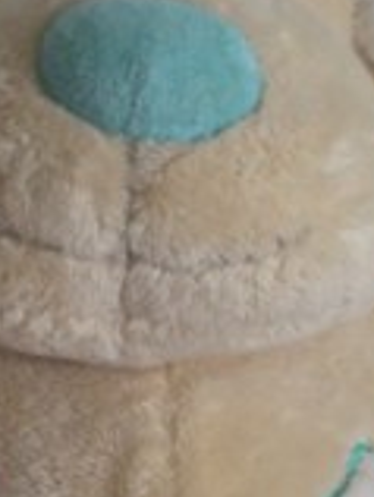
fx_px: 1796
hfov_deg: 11.9
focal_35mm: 125
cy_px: 393
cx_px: 129
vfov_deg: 15.6
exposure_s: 1/23.2
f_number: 3.1
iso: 200
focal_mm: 6.3
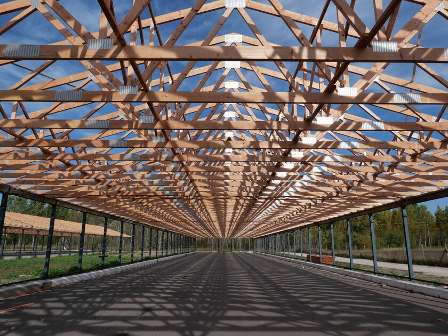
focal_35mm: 24
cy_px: 168
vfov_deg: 56.8
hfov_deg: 71.6
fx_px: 311
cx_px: 224
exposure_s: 1/640
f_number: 8
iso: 200
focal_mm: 10.9
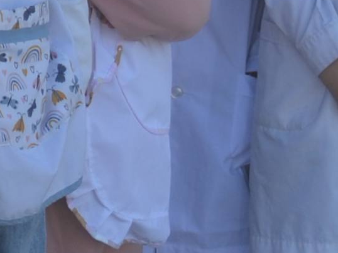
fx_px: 5065
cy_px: -190
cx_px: -264
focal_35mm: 519
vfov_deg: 2.9
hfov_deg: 3.8
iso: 100
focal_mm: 42
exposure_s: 1/160
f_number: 6.3
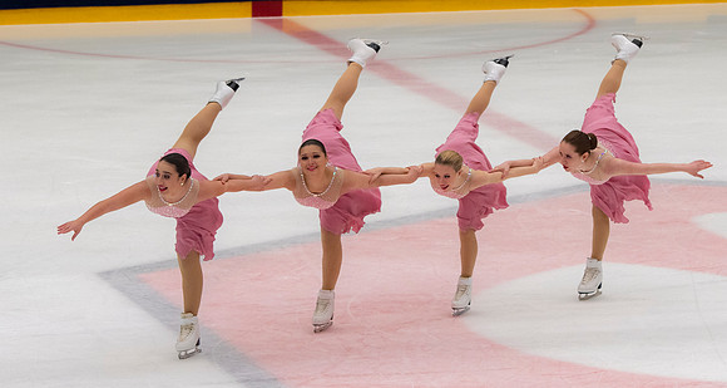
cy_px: 175
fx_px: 4254
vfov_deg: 5.2
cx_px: 323
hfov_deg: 9.8
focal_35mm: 223
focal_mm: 105
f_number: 5.6
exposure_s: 1/320
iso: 900
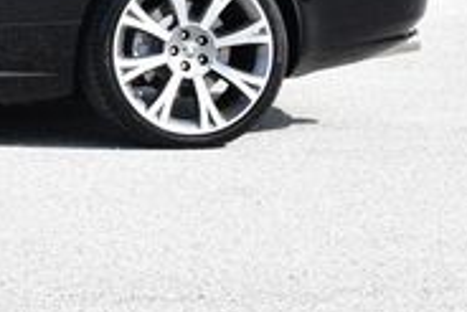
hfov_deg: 10.1
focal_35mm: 195
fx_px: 2532
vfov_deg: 6.9
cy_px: -223
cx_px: -266
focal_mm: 28
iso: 200
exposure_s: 1/250
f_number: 7.1
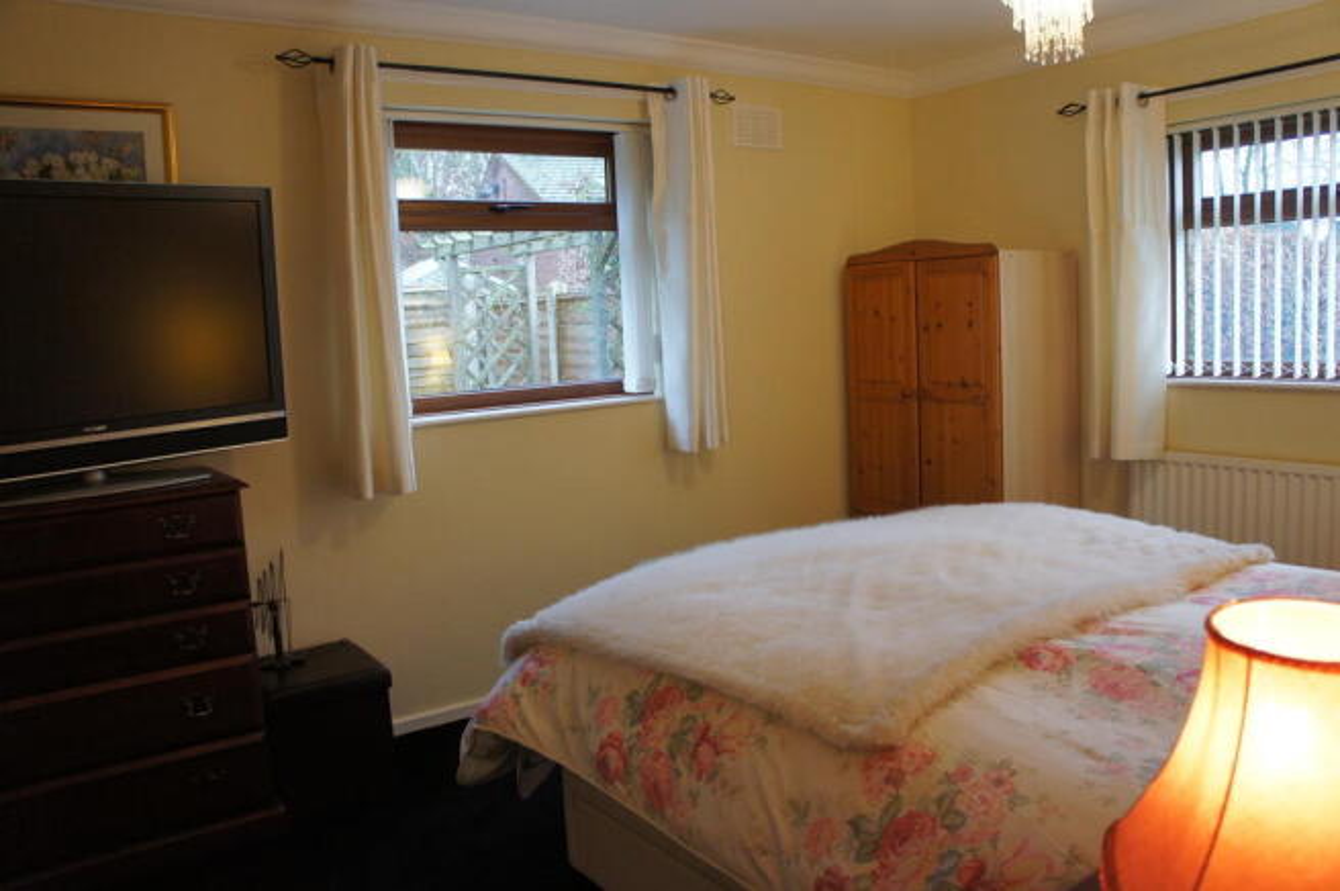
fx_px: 1004
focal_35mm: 27
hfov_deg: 67.4
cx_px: 670
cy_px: 446
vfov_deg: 47.8
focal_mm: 18
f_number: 3.5
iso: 800
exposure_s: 1/80
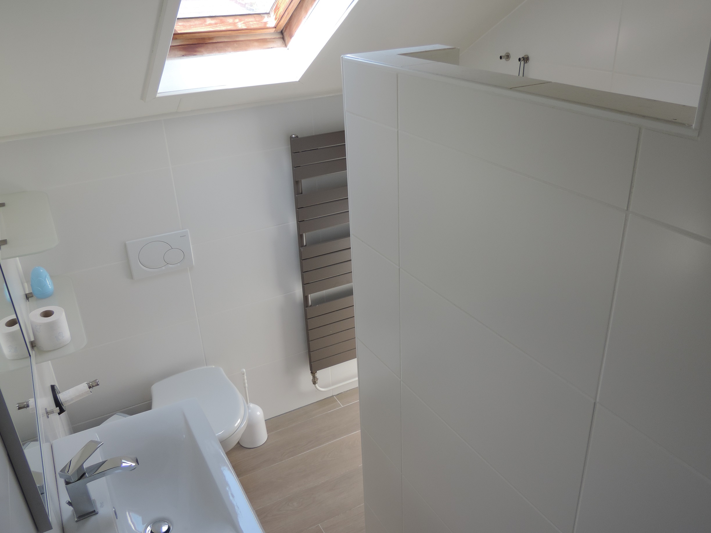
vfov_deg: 46.8
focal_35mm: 30
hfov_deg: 60.0
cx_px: 356
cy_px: 266
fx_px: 616
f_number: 3.1
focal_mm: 5.3
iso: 80
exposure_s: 1/60
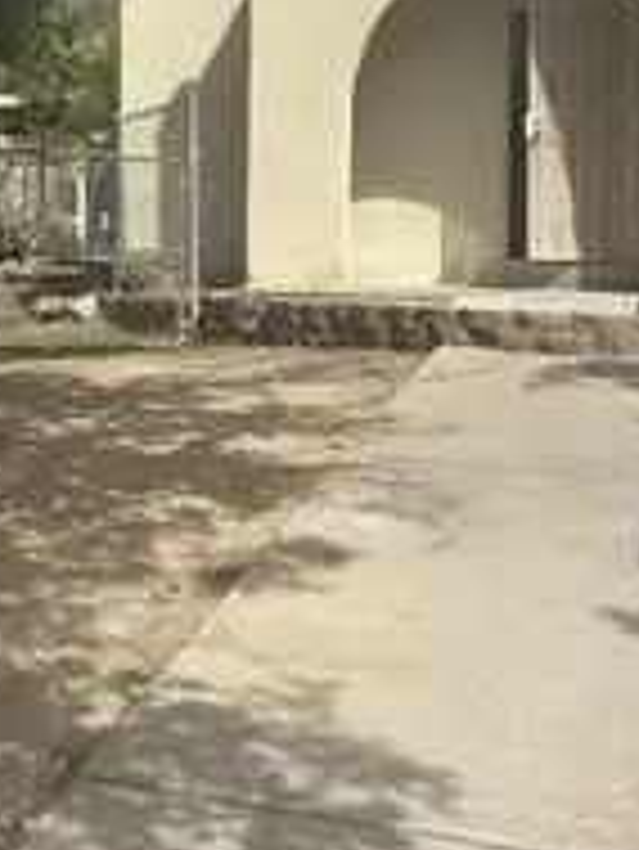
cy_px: 238
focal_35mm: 55
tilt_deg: +0.3
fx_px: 1352
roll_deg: -1.8
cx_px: 171
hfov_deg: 26.3
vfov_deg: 34.4
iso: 50
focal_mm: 5.7
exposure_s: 1/3831
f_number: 1.5
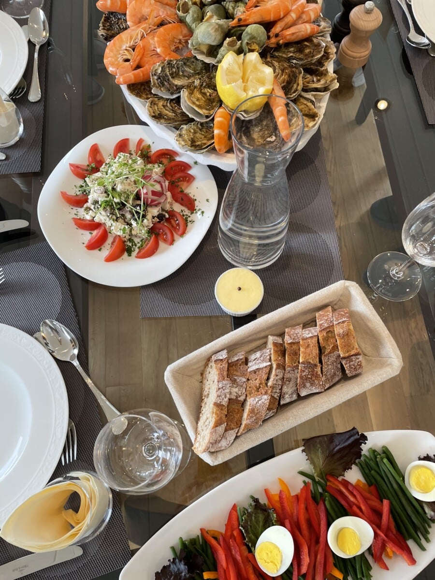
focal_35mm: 26
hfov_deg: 53.1
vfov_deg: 67.3
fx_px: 436
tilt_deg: -71.0
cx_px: 218
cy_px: 290
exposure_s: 1/100
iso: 80
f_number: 1.6
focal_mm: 4.2
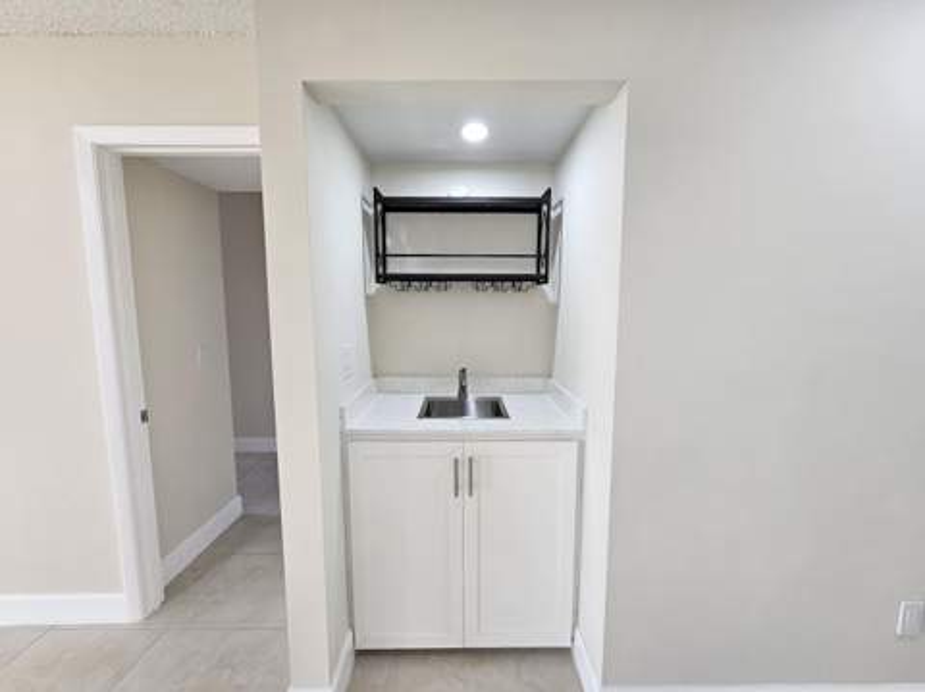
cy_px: 346
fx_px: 347
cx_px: 462
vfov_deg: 89.8
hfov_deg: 106.2
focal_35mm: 13
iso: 64
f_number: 2.2
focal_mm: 2.2
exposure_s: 1/60
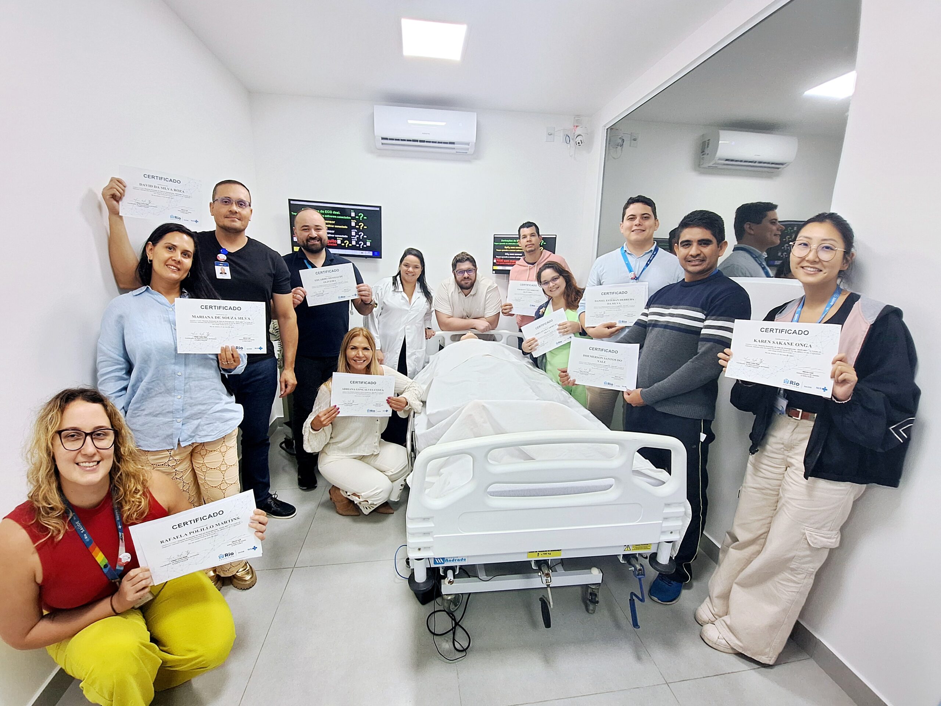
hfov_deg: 106.2
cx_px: 470
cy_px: 353
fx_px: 353
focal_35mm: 13
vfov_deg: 89.9
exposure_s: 1/40
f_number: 2.2
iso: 100
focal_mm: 1.74
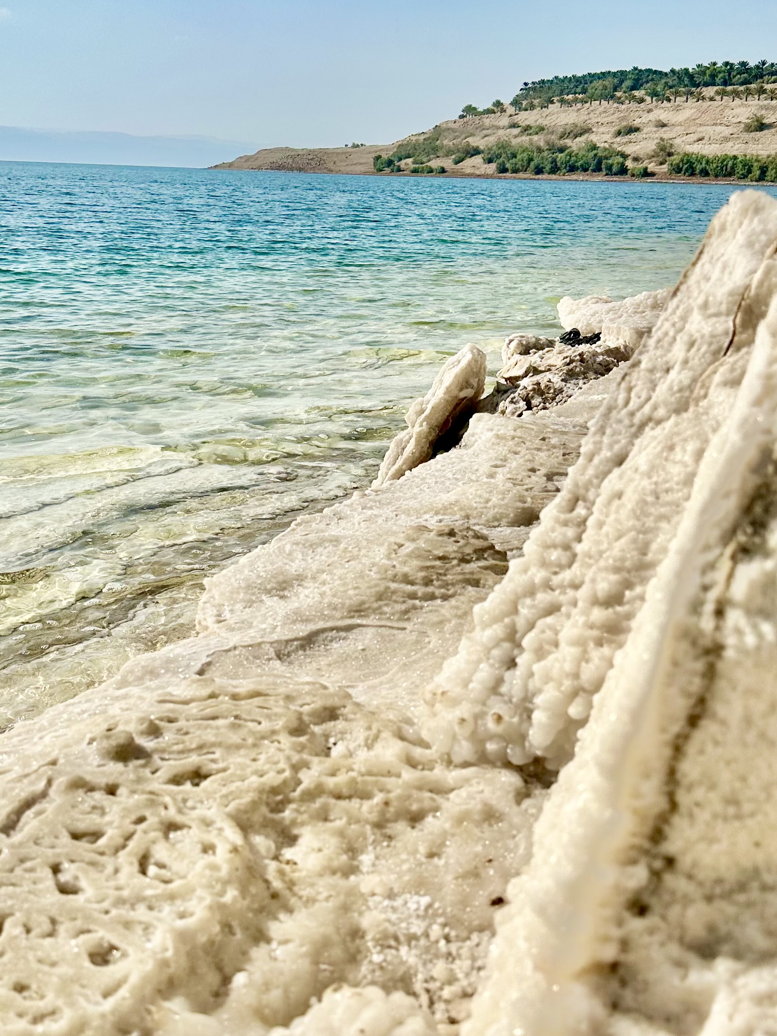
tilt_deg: -16.7
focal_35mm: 41
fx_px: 1227
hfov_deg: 35.1
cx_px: 328
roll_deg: -2.4
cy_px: 538
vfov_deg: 45.8
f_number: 1.78
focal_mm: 6.86
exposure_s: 1/18519
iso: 80
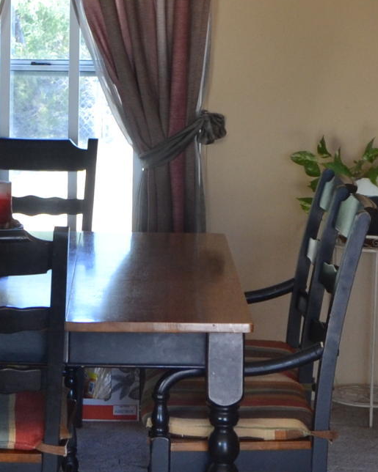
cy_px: 113
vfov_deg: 16.2
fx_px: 1651
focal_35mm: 118
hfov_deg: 12.9
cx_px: 15
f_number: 4.5
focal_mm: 18
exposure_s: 1/80
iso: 400
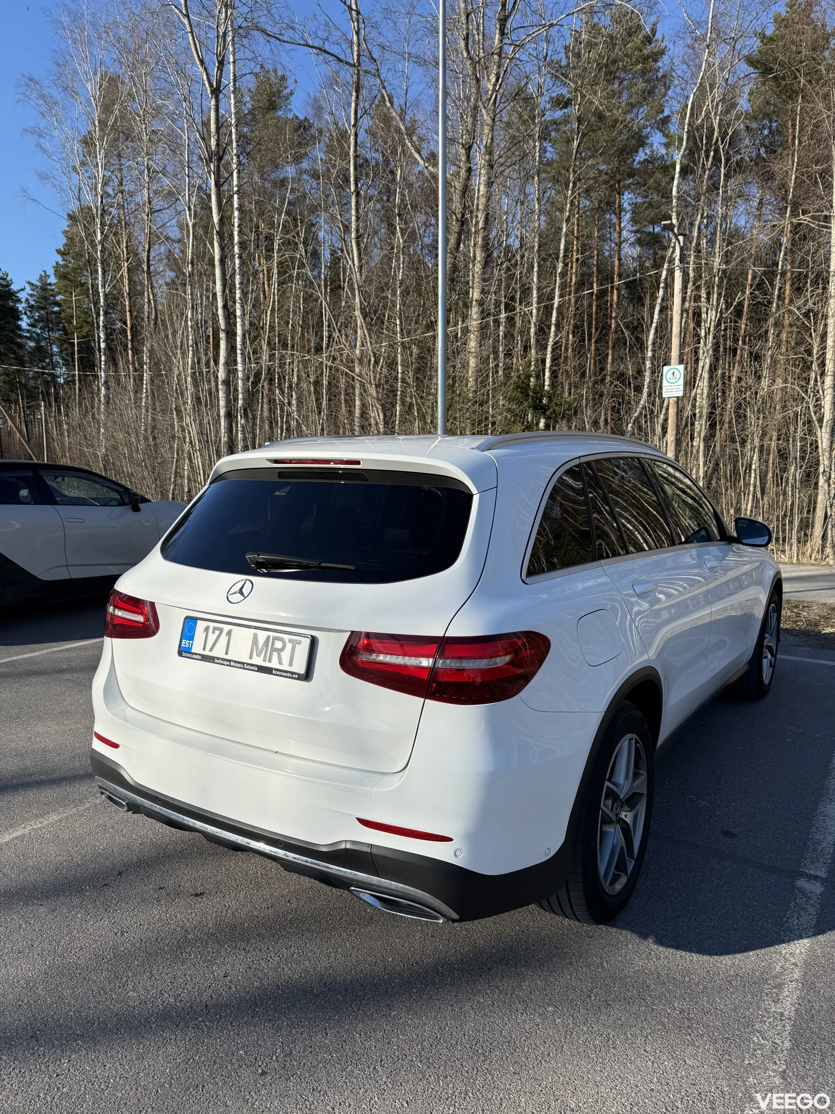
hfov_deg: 56.8
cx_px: 418
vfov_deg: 71.6
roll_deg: +1.7
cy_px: 557
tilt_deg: -9.4
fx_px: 772
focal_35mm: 24
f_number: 1.78
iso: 80
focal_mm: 6.76
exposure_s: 1/3584
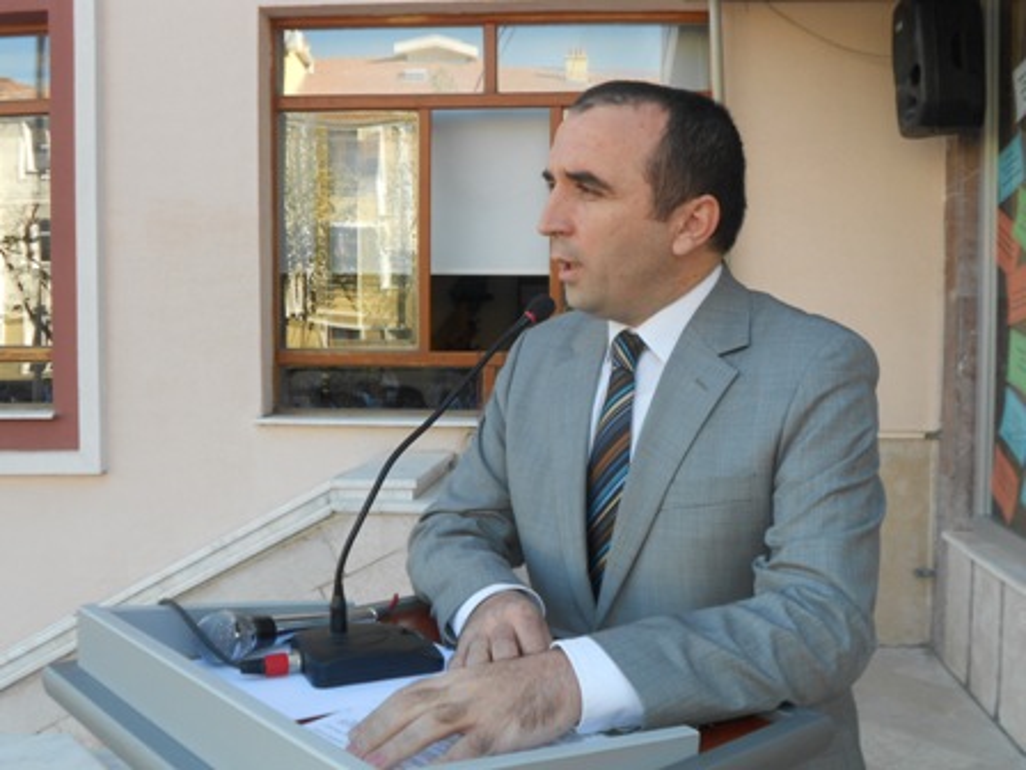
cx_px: 513
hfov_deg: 50.1
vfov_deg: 38.7
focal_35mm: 37
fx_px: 1097
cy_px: 385
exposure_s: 1/100
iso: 80
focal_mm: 6.7
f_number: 3.9
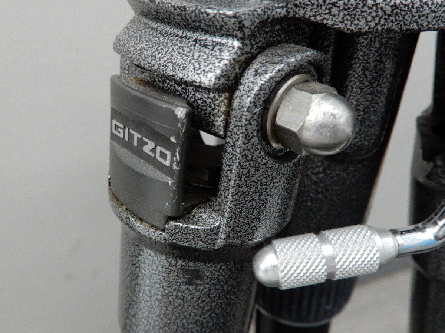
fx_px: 386
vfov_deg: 46.8
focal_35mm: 30
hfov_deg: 60.0
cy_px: 166
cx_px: 222
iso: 800
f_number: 3.5
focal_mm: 5.4
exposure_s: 1/50
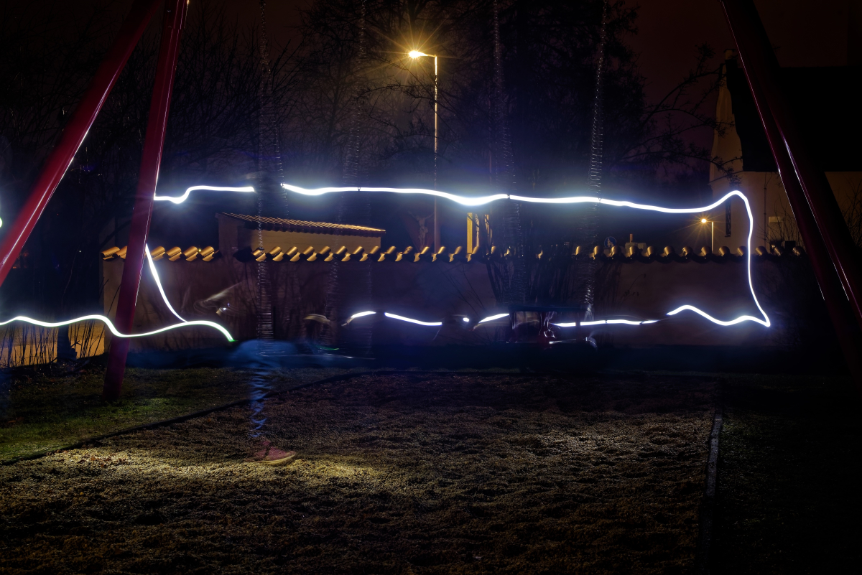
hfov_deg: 39.6
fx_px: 1198
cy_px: 288
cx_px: 431
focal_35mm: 50
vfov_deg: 27.0
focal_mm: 50
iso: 400
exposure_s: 10
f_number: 13
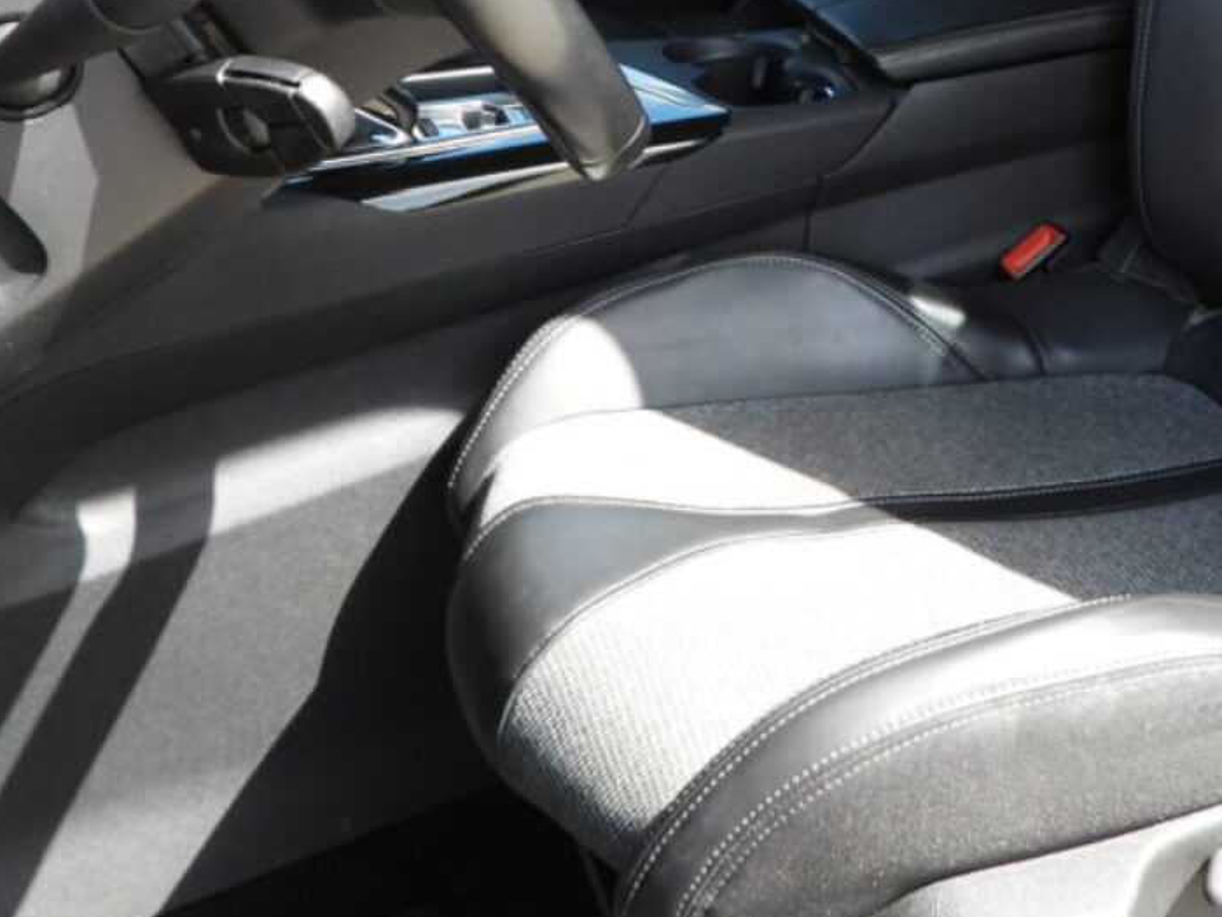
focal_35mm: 55
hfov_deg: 32.6
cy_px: -47
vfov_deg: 25.0
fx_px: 1943
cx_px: 1168
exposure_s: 1/200
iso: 100
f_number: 2.8
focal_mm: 4.3
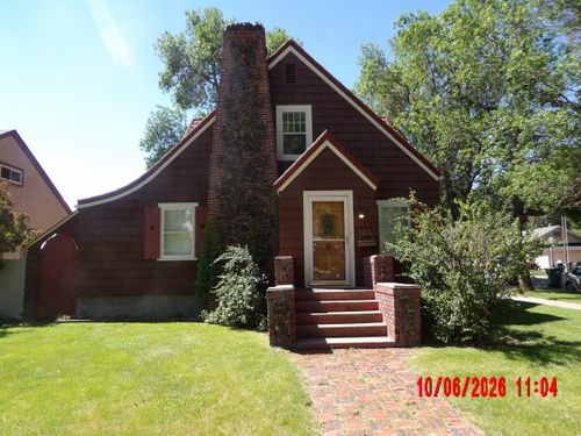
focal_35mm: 24
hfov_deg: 71.6
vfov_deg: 56.8
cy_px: 218
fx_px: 403
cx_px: 290
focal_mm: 4.3
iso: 100
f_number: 3.2
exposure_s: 1/459
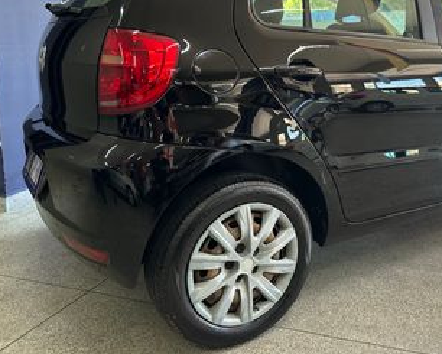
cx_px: 309
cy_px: 127
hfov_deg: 49.0
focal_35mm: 36
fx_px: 471
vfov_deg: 40.8
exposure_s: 1/121
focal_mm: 6.86
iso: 200
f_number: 1.78
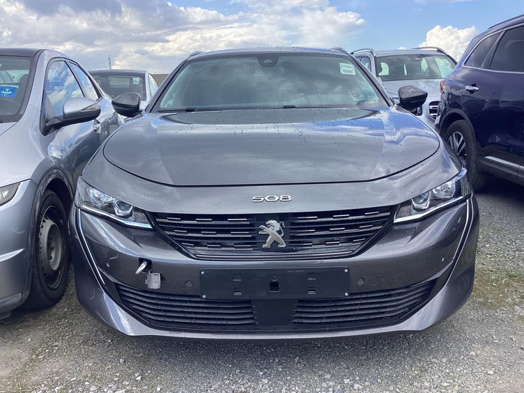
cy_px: 196
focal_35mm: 33
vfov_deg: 42.9
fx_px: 500
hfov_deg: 55.4
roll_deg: +1.9
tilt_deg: -12.4
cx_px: 263
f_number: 2.4
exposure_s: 1/388
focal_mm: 3.3
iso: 25
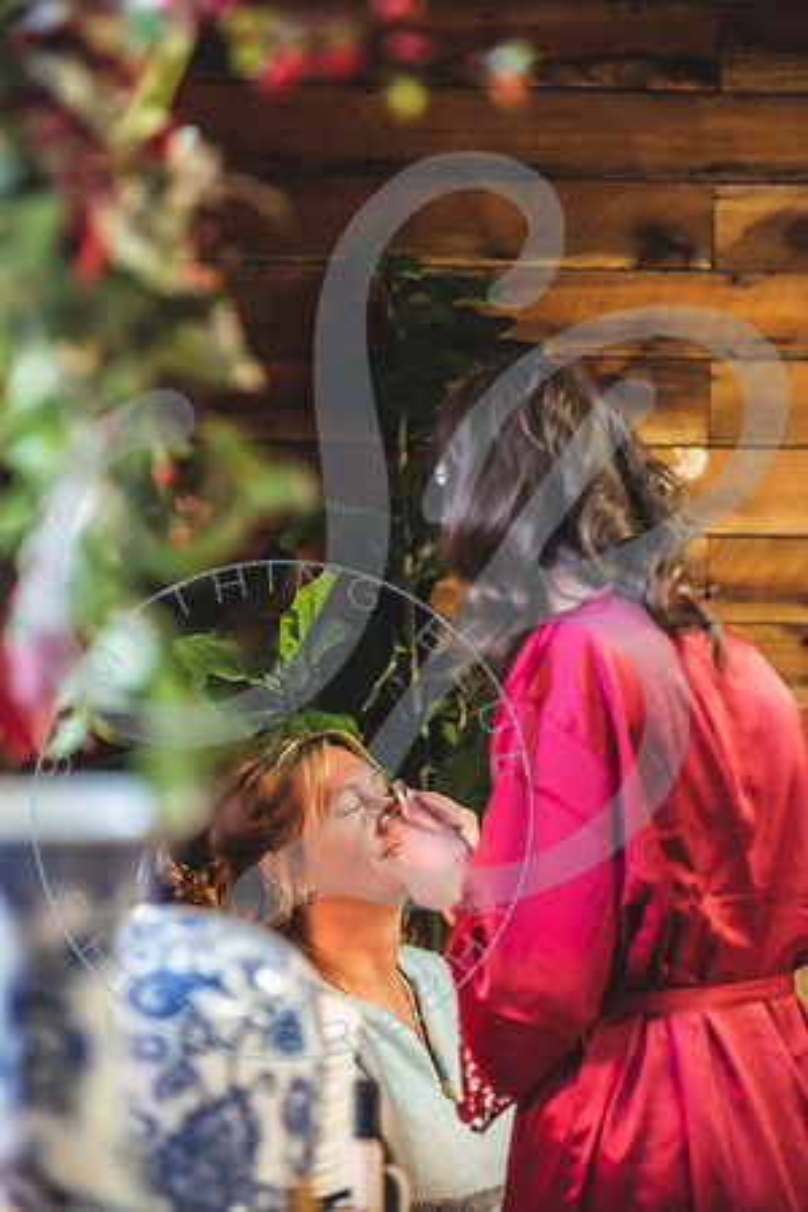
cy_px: 606
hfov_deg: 19.5
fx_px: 2356
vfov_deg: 28.8
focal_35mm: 70
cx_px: 404
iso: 800
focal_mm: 70
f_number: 2.8
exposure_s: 1/125
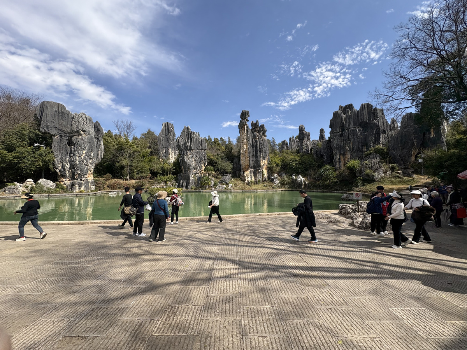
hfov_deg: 102.1
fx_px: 189
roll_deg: -0.4
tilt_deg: +2.4
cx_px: 234
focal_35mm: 14
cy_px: 175
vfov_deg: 85.7
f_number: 2.2
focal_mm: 2.22
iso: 50
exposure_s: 1/1299
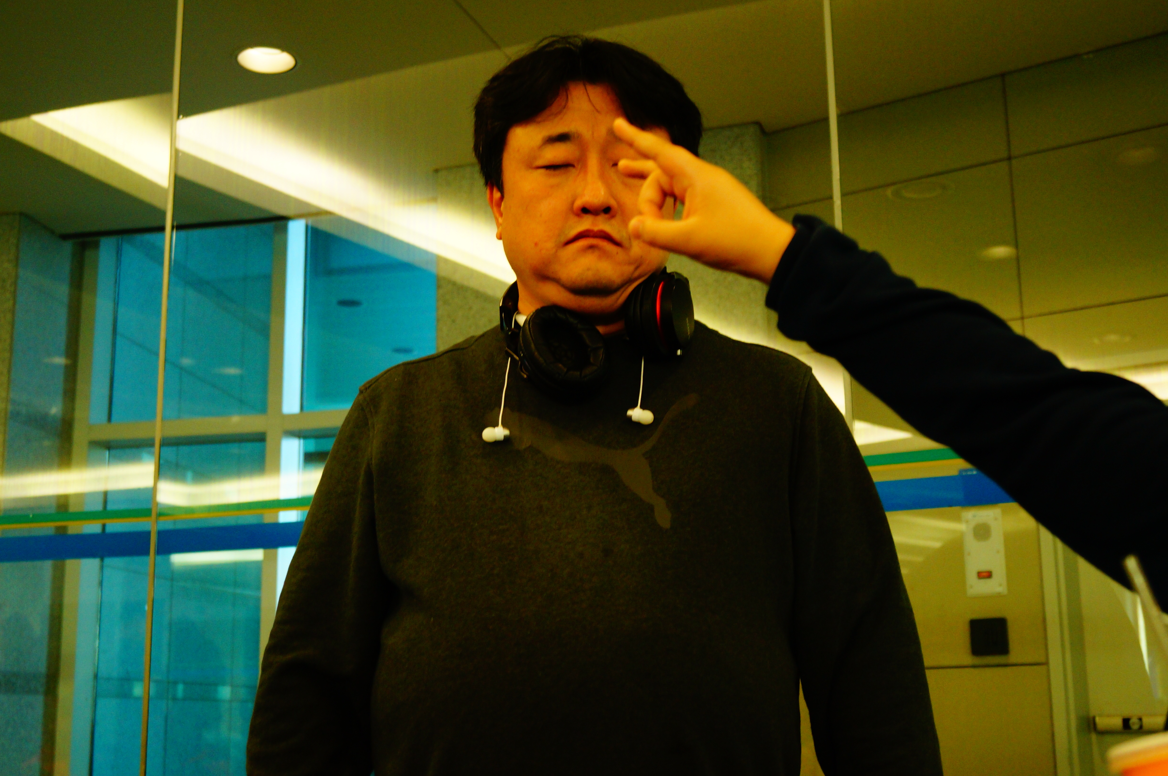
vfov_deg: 29.8
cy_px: 388
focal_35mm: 45
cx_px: 584
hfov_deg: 43.6
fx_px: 1458
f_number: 4.5
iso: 1000
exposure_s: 1/60
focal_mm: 30
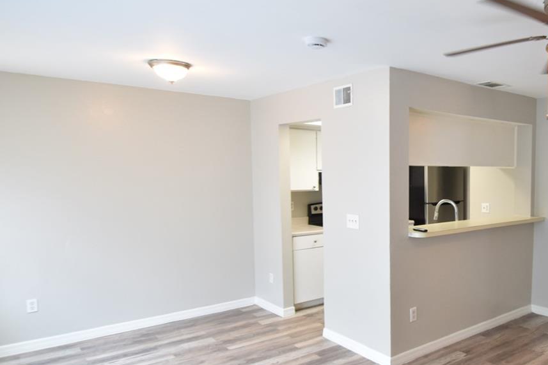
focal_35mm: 28
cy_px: 200
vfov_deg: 46.3
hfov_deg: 60.1
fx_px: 426
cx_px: 440
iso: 720
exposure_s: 1/60
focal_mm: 10
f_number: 4
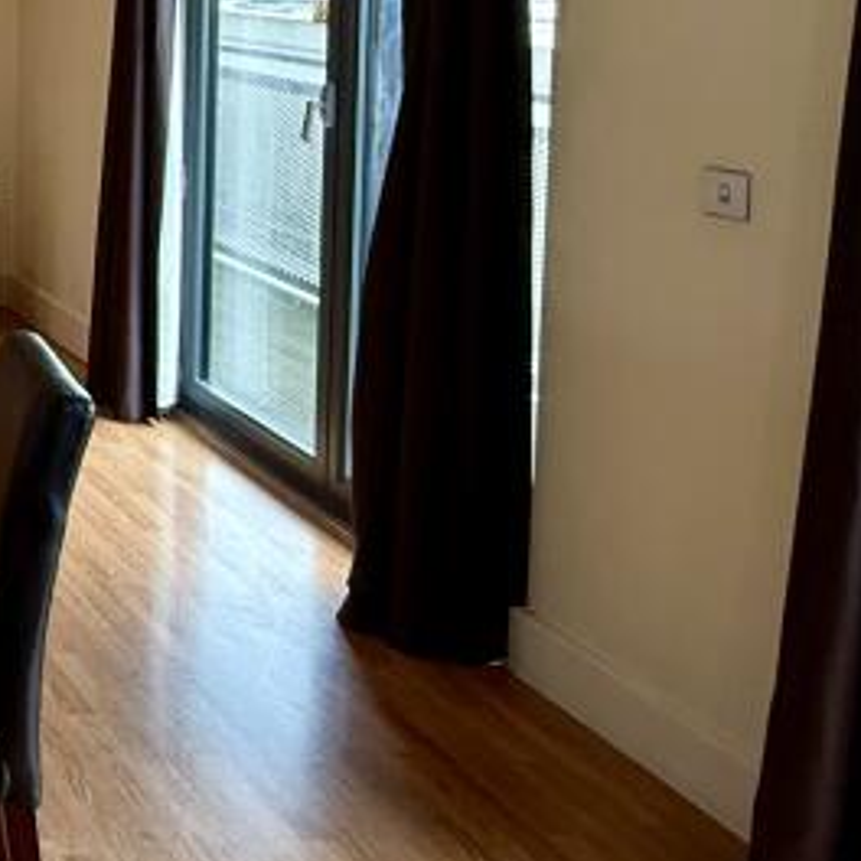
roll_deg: +0.4
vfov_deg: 32.5
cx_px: -535
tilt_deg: -3.7
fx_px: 1351
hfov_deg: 24.3
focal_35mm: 48
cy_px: -3
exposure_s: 1/100
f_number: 2.2
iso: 200
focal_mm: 2.22
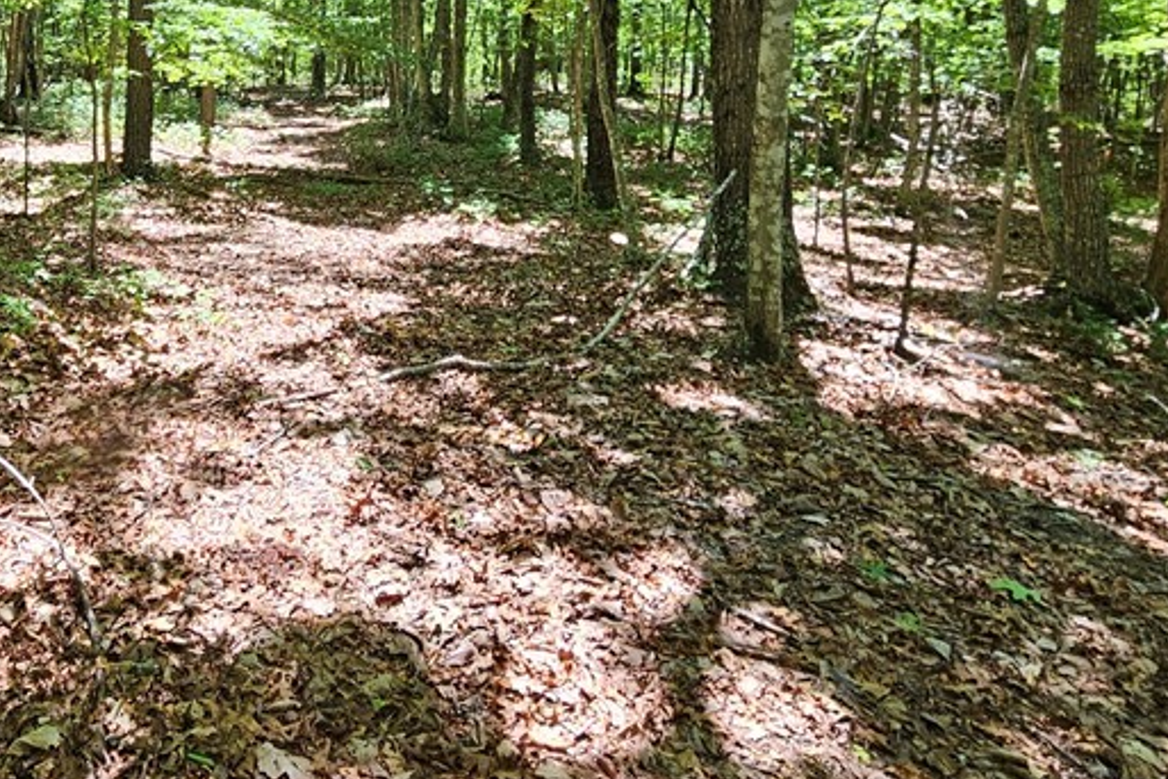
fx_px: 876
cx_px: 203
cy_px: 171
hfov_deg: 60.8
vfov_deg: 45.8
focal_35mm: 27
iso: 64
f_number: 2.2
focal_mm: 2.2
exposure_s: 1/120
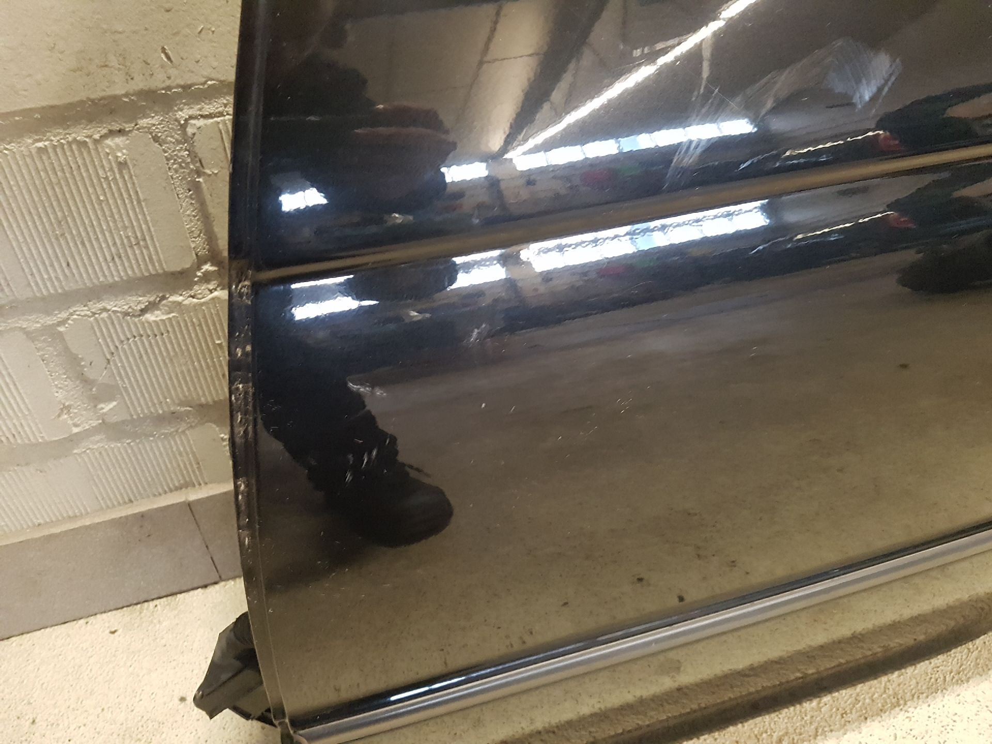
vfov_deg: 53.1
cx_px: 496
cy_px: 372
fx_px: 745
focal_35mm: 26
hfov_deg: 67.3
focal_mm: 4.2
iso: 1000
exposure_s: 1/33
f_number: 1.7
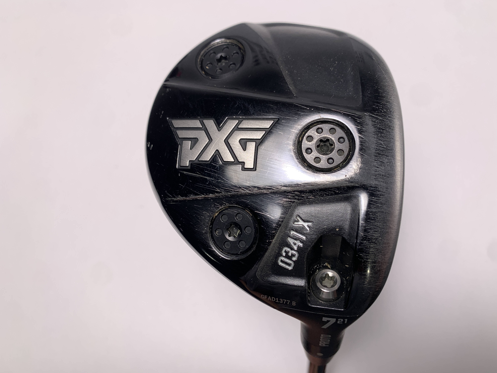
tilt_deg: -73.4
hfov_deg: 67.3
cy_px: 186
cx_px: 248
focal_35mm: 26
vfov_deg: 53.1
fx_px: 373
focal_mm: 4.25
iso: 25
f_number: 1.8
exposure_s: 1/266
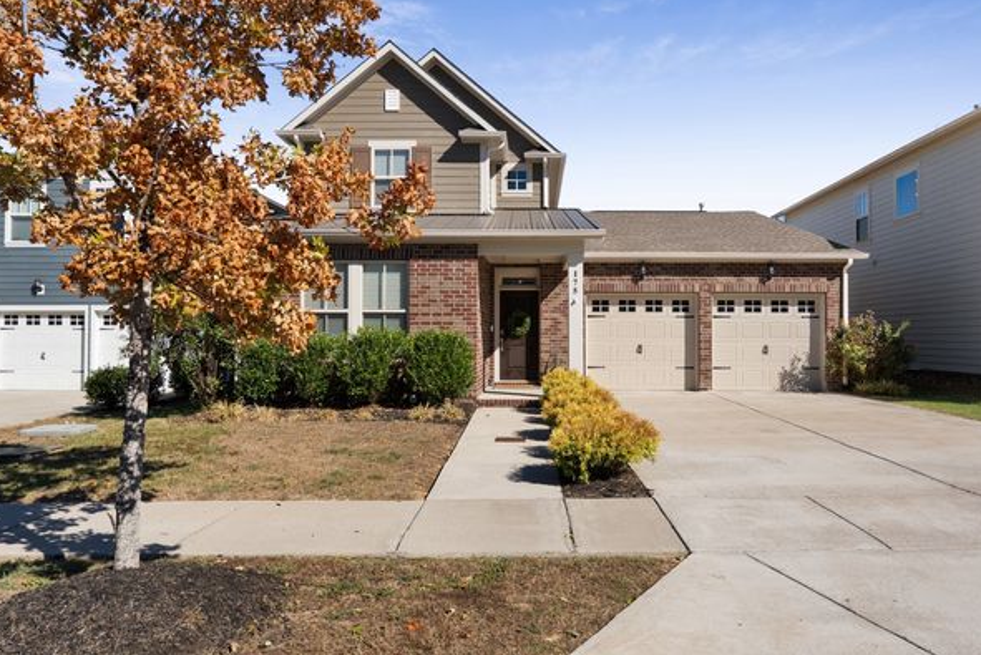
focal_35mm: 26
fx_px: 709
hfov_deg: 69.3
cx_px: 521
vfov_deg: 49.6
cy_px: 322
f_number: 9
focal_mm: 24
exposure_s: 1/250
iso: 250
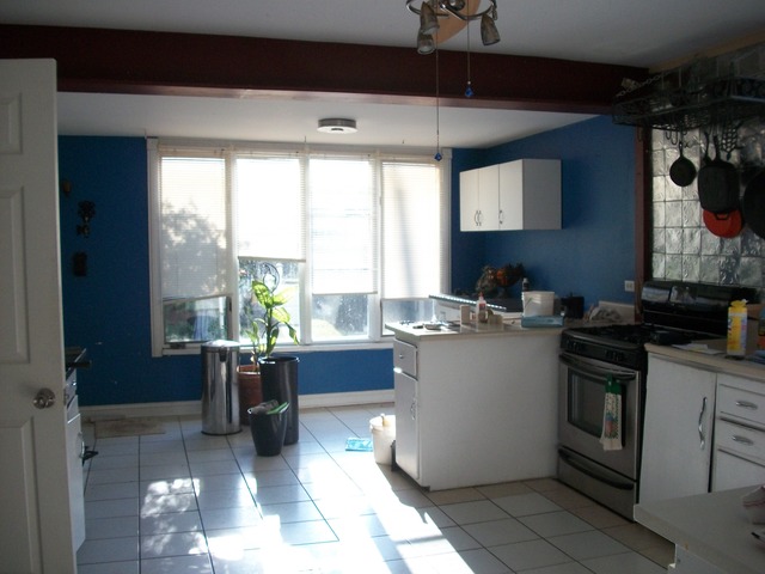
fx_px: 707
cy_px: 287
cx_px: 382
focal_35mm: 32
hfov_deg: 56.8
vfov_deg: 44.2
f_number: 2.9
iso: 100
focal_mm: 5.7
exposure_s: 1/200
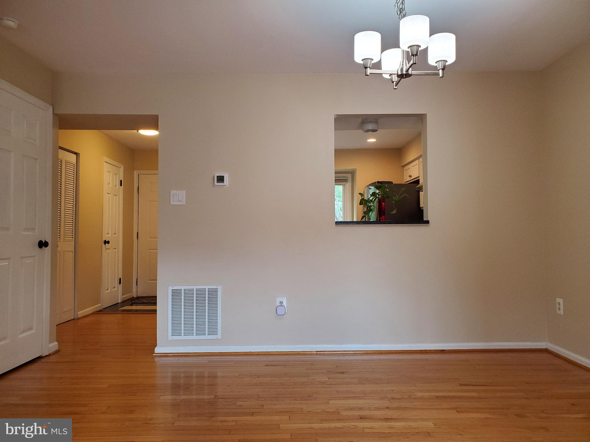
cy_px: 221
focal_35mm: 26
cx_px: 295
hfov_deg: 67.3
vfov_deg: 53.1
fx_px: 443
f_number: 2.4
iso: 250
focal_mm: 4.3
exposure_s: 1/120
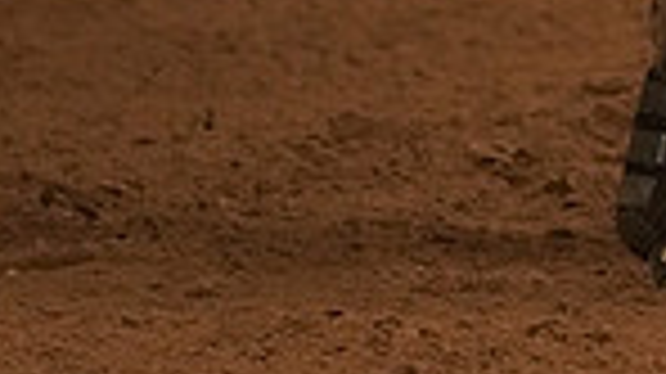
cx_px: 742
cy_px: -421
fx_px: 14541
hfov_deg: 2.6
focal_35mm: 824
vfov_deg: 1.5
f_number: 2.8
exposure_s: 1/1000
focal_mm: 200
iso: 12800
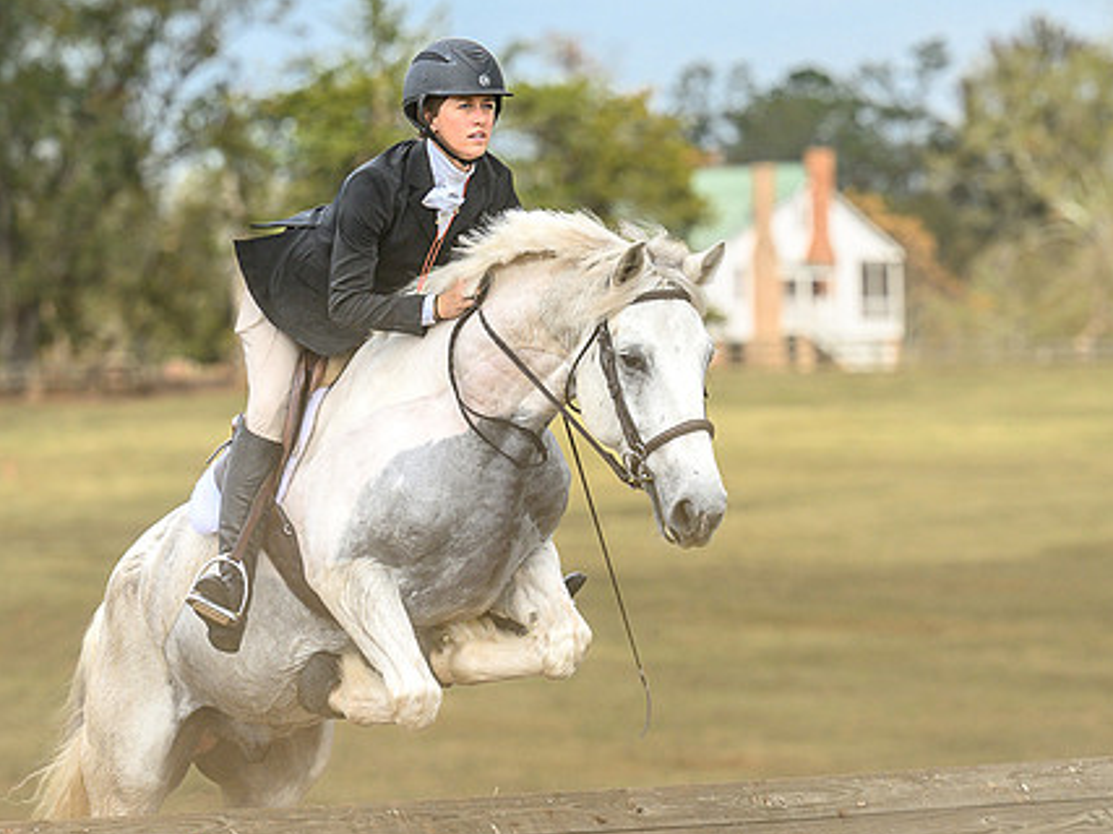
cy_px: 500
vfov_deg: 5.3
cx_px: 542
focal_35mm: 282
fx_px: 9065
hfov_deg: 7.0
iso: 400
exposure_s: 1/1000
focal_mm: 145
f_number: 3.5
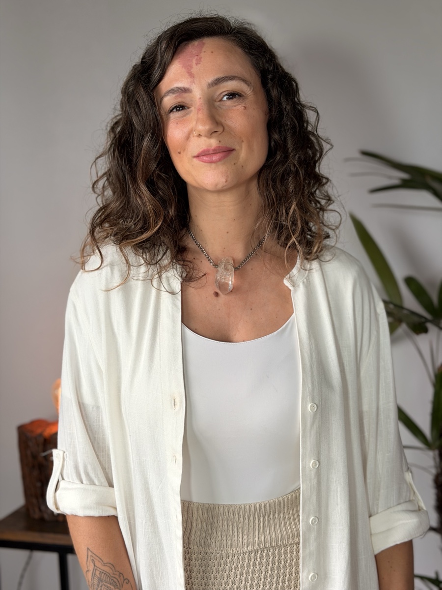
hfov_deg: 30.3
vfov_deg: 39.7
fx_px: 817
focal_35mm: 48
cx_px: 221
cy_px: 295
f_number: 1.78
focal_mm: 6.76
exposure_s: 1/200
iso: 50
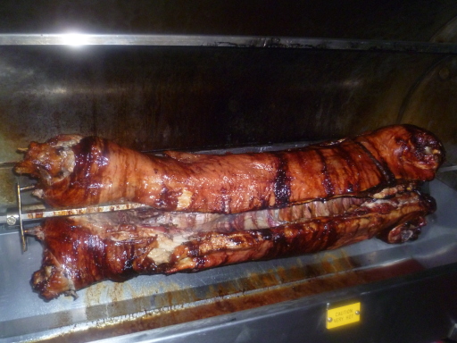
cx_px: 228
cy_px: 172
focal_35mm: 32
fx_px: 422
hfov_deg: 56.8
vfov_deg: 44.2
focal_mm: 5.7
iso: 400
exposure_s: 1/30
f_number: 3
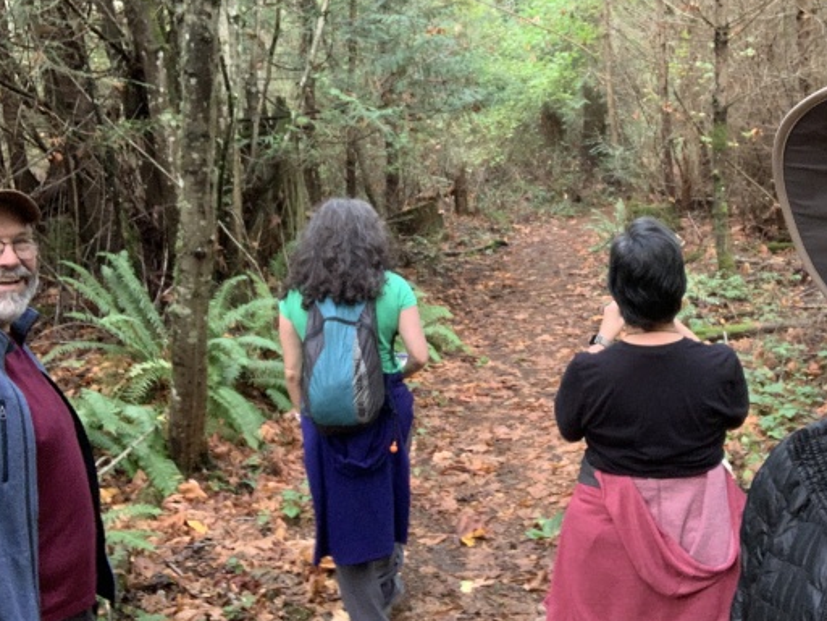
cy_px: 289
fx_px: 956
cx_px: 494
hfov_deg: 46.5
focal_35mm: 40
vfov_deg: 35.9
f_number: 2.2
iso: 320
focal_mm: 2.87
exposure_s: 1/36
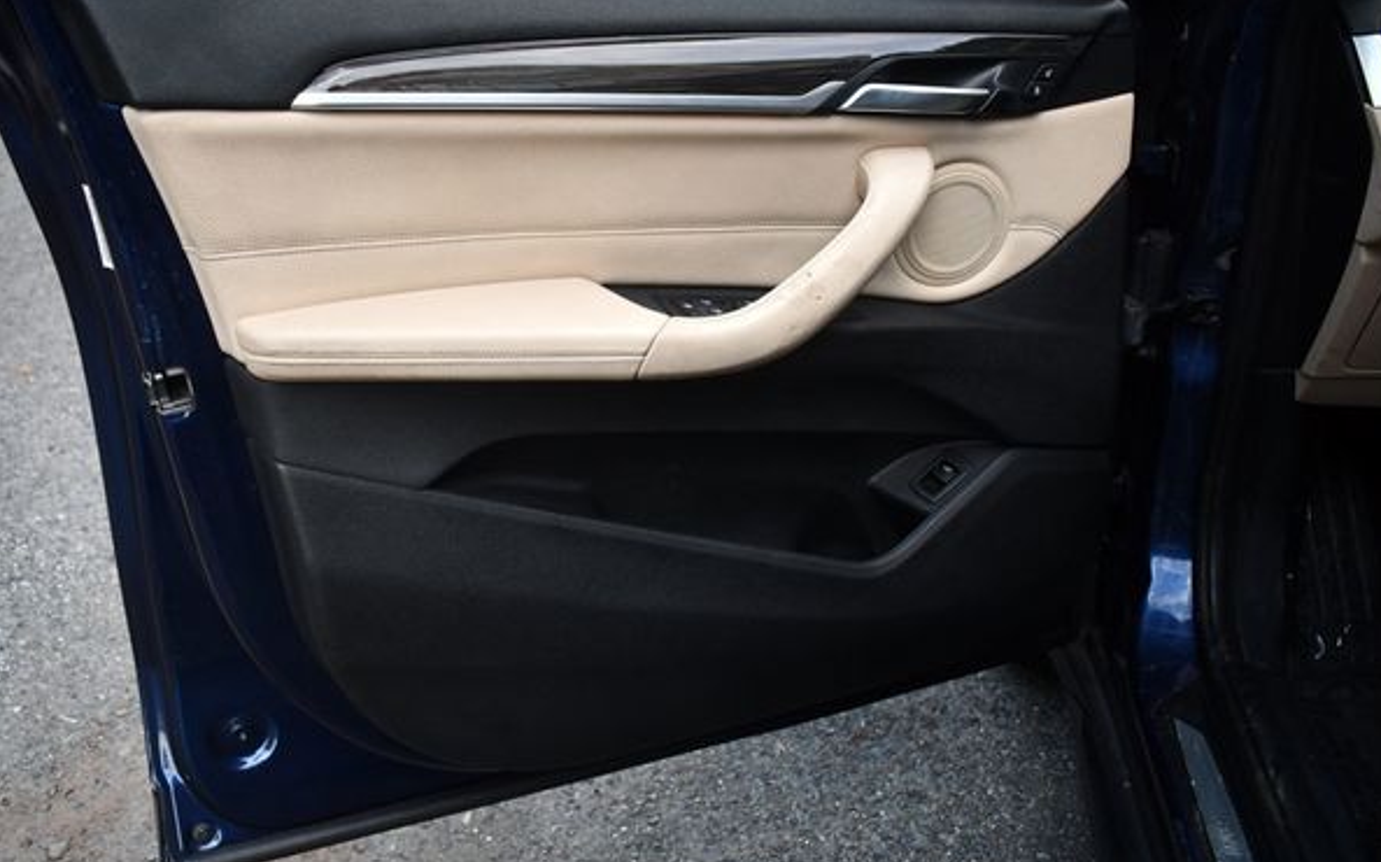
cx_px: 666
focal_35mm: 33
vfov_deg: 38.3
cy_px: 412
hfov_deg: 58.2
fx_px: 1241
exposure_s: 1/250
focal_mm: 20
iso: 450
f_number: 3.8
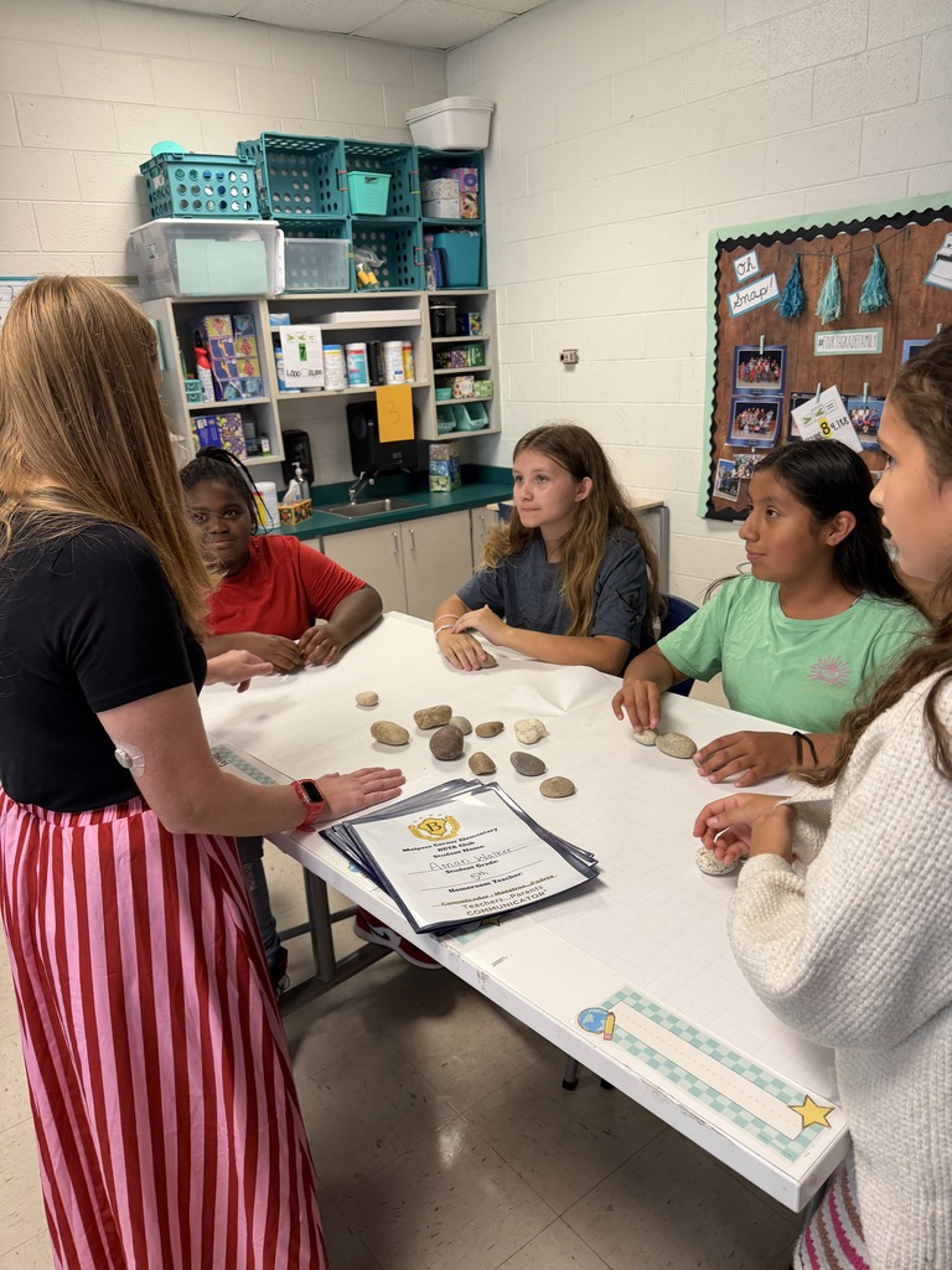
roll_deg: +4.0
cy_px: 635
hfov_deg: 56.8
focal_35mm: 24
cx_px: 476
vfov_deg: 71.6
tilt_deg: -17.8
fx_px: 880
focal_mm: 6.76
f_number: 1.78
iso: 200
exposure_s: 1/120
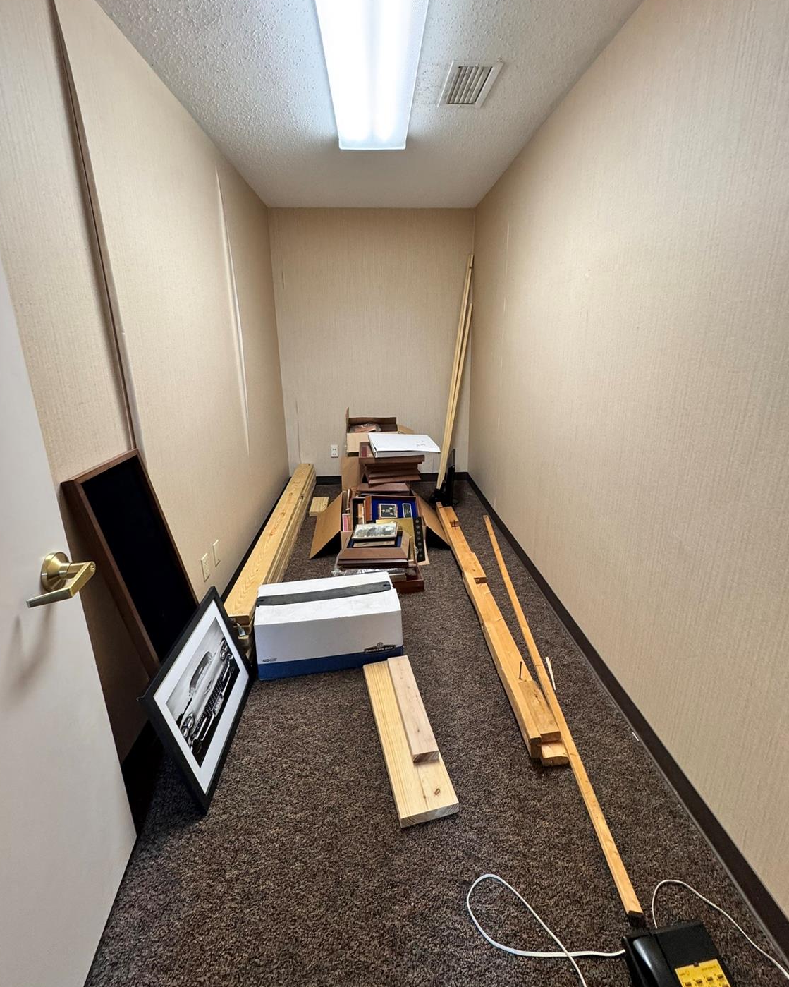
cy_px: 452
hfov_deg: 84.0
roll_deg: +0.8
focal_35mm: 15
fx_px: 438
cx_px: 396
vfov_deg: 96.6
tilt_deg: -15.2
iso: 250
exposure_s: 1/60
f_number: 2.2
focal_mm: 2.22
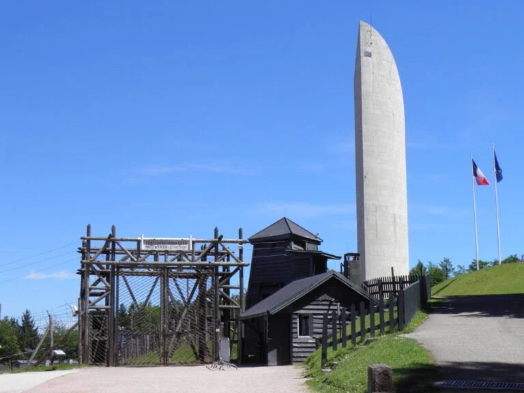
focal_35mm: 55
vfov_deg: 26.6
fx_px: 833
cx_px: 262
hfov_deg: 34.9
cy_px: 196
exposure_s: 1/250
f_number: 5.8
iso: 50
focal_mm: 10
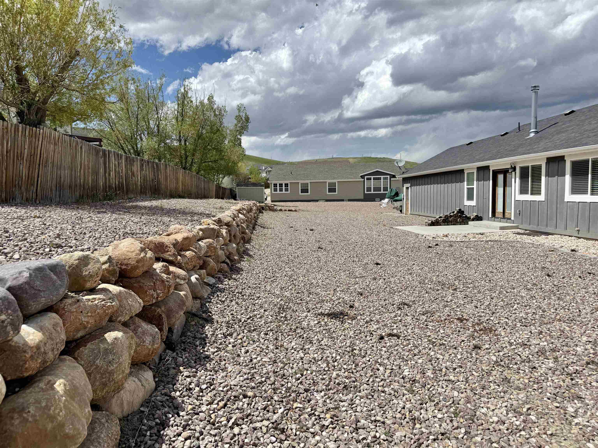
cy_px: 224
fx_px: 415
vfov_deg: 56.8
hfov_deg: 71.6
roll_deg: +0.8
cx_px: 299
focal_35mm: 24
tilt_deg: -4.3
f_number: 1.78
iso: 80
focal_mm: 6.76
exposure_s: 1/10309
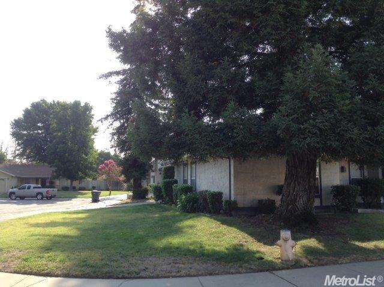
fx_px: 366
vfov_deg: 42.8
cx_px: 192
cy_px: 144
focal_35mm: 33
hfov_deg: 55.4
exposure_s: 1/315
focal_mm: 3.3
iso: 32
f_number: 2.4
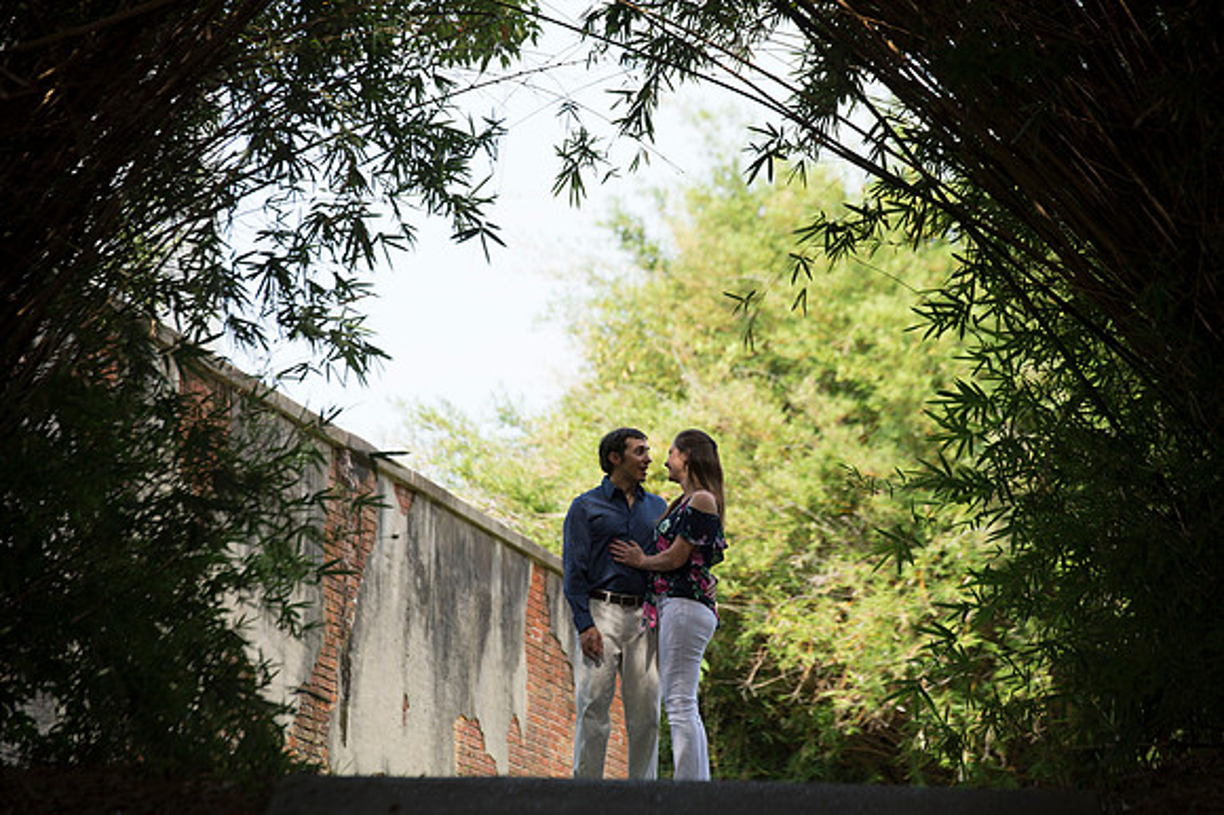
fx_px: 6286
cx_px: 612
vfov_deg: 7.4
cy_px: 408
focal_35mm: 185
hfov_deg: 11.1
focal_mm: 185
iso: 200
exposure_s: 1/320
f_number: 5
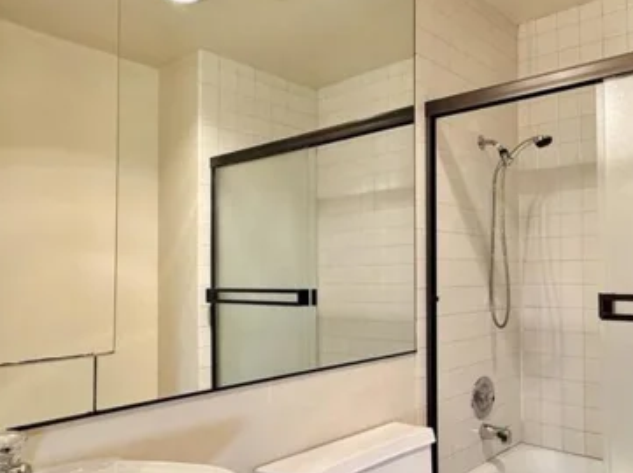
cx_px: 473
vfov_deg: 48.1
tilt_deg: +1.6
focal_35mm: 29
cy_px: 256
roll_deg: +1.0
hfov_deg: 58.6
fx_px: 530
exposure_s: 1/120
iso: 200
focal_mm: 2.22
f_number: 2.2
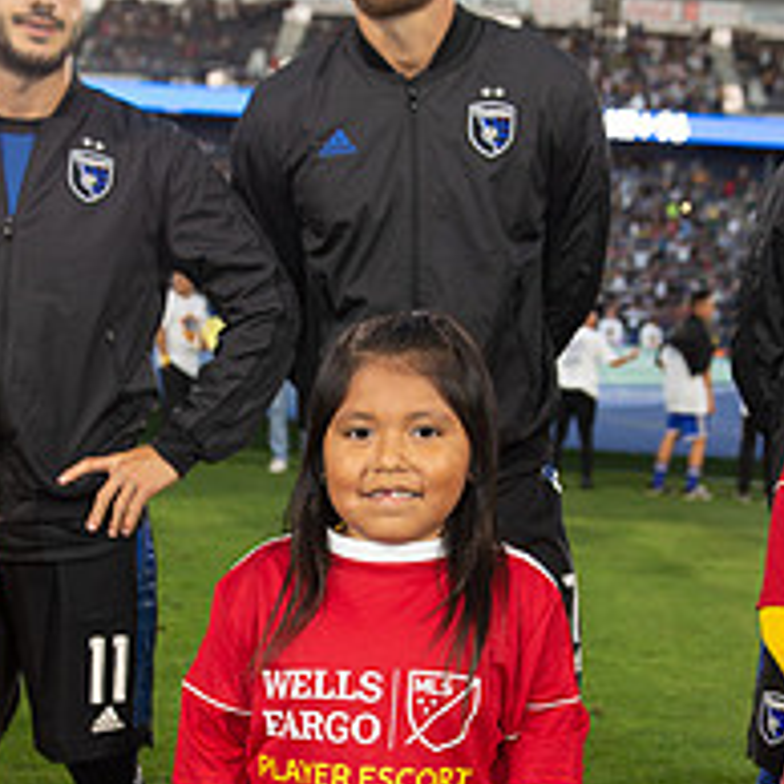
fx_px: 1614
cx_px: 360
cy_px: 671
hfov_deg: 27.3
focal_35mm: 63
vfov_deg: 26.6
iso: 640
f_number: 4
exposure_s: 1/160
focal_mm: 32
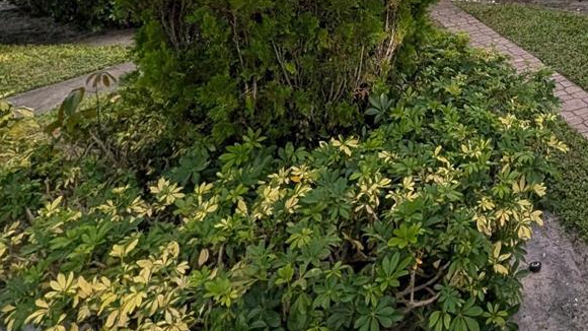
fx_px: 561
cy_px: -144
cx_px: 596
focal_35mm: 36
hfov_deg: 45.9
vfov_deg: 25.8
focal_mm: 2.02
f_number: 1.7
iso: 73
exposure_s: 1/2439
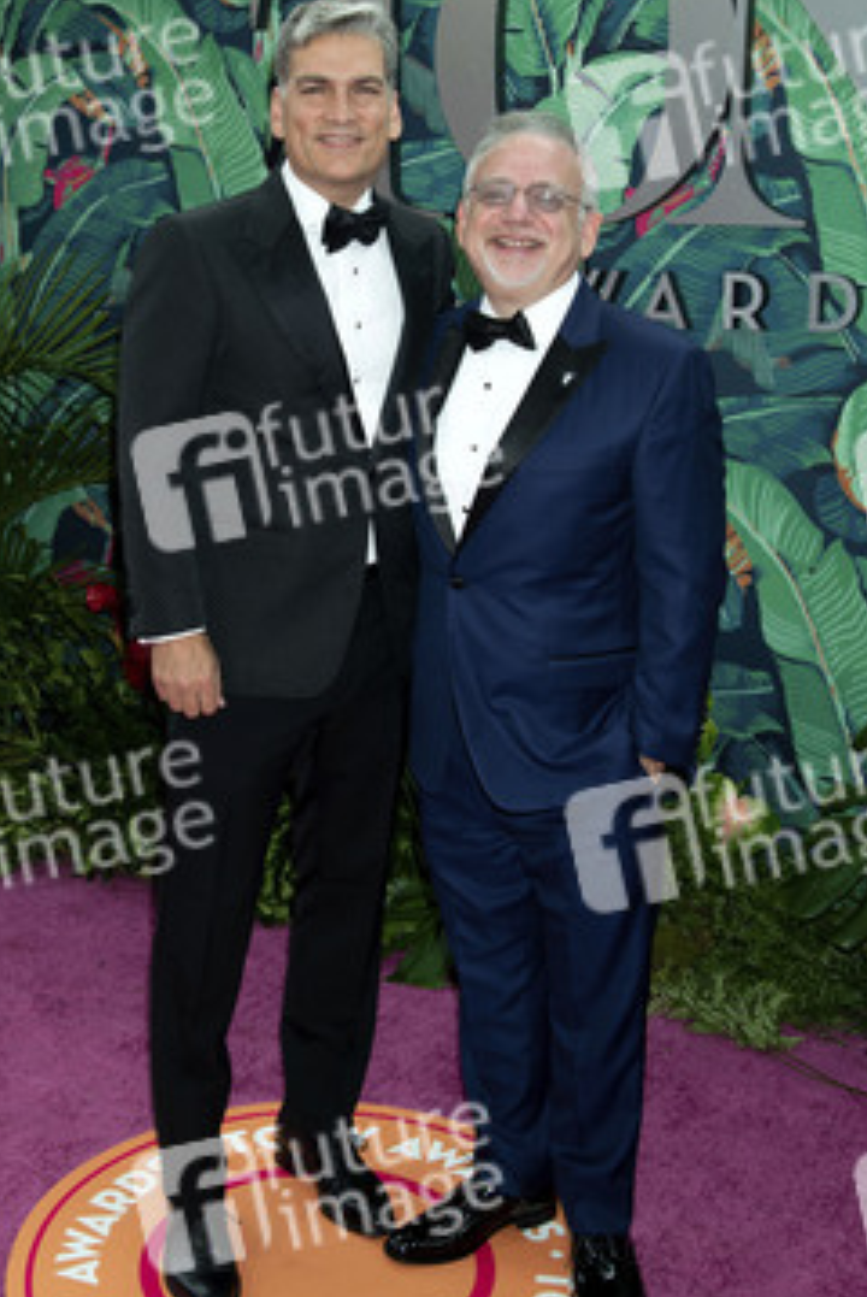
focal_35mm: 39
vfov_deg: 49.5
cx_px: 424
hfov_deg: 34.3
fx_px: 1406
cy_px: 647
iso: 320
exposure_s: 1/200
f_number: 5.6
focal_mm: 35
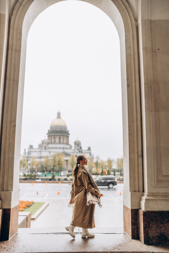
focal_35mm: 35
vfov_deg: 54.4
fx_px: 246
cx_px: 84
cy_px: 126
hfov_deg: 37.9
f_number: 1.4
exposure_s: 1/3200
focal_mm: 35
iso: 800
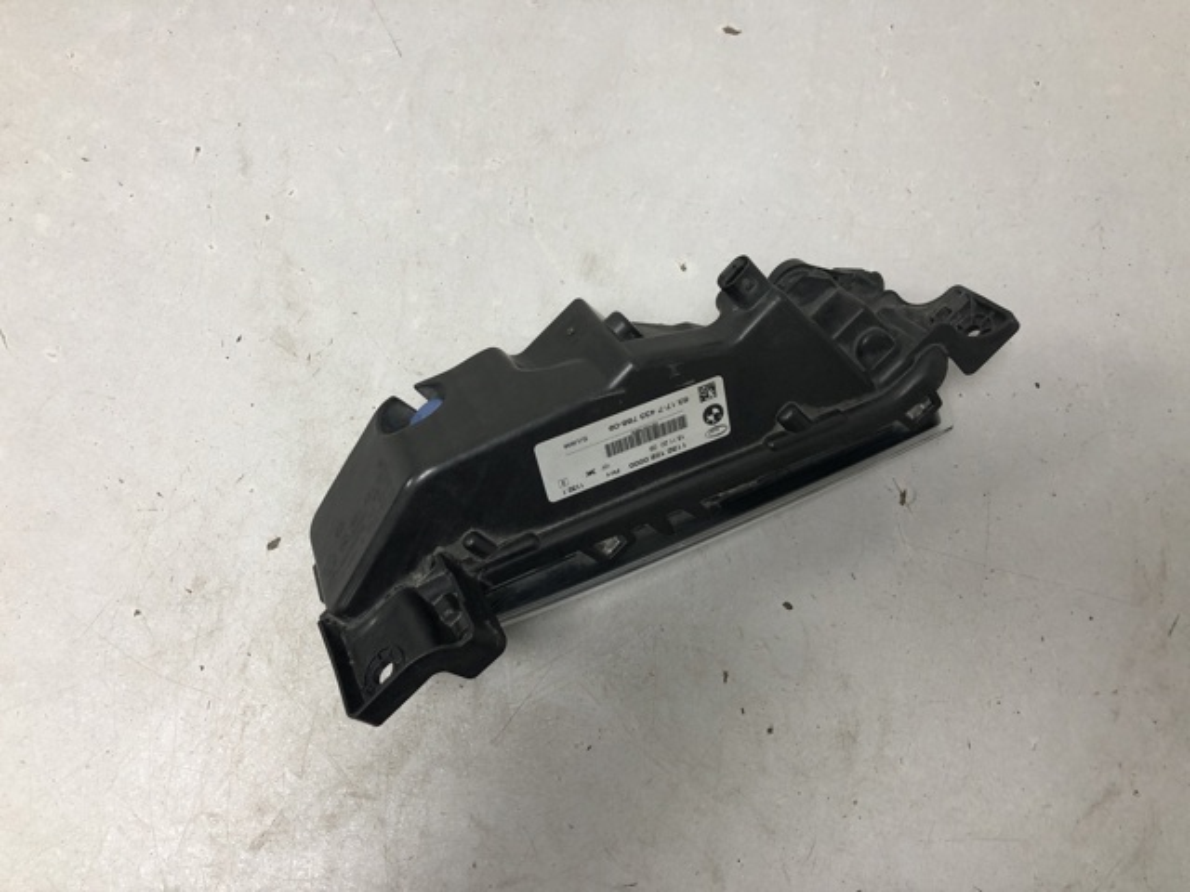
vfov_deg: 49.7
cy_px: 446
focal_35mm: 28
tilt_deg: -73.6
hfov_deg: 63.4
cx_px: 595
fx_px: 963
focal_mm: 4
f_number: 1.8
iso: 40
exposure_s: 1/25
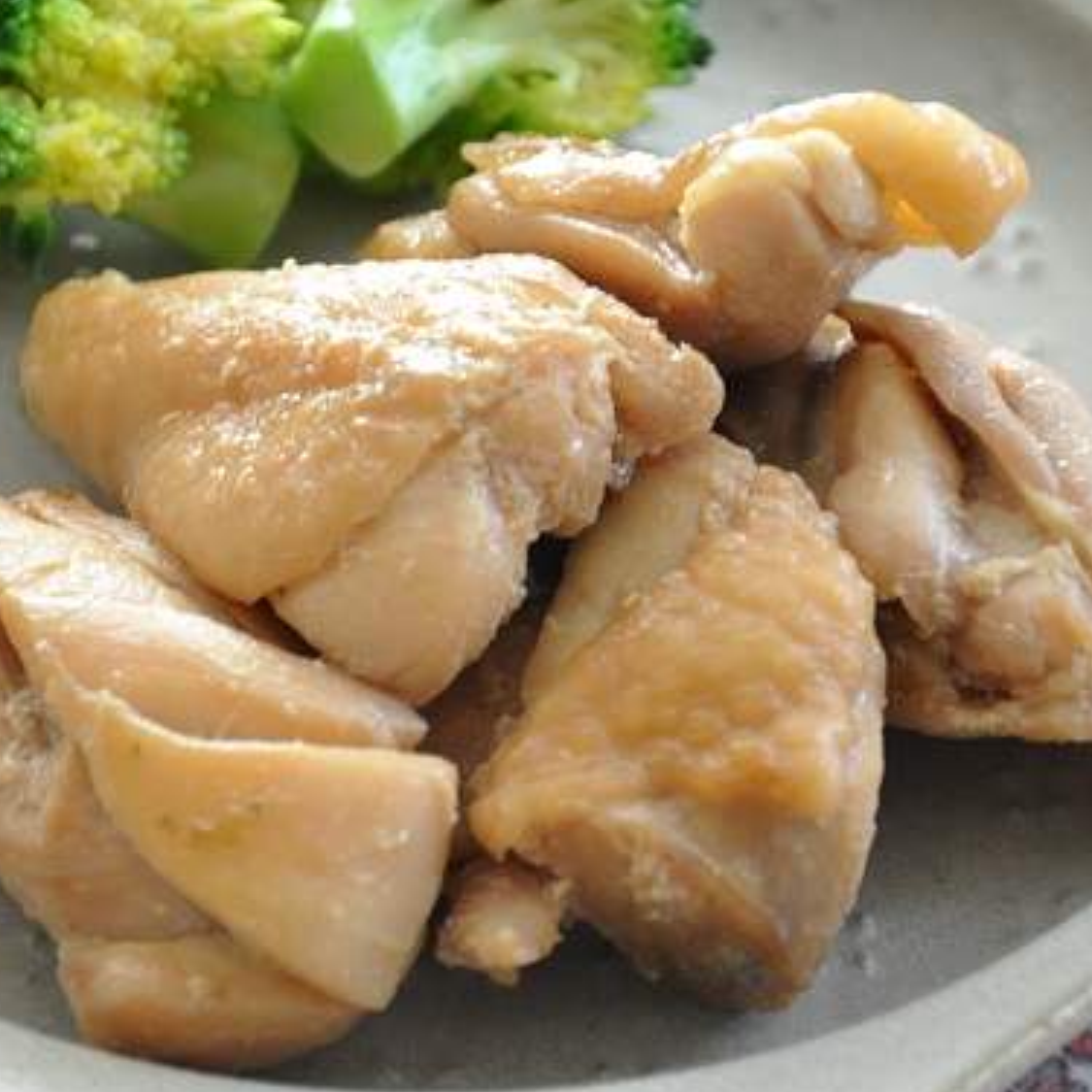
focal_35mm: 303
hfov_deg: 5.8
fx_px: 10813
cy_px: 486
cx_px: 539
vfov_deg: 5.8
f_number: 5.6
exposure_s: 1/30
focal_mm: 105
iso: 1600
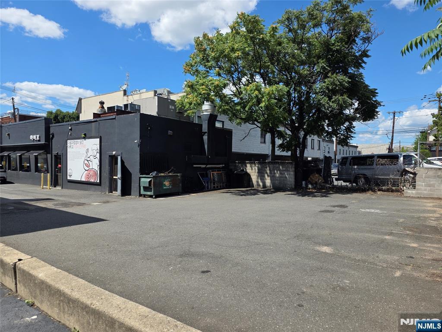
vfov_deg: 58.9
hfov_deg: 73.9
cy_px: 166
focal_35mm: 23
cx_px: 221
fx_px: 294
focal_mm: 6.3
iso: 80
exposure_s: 1/5153
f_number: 1.7
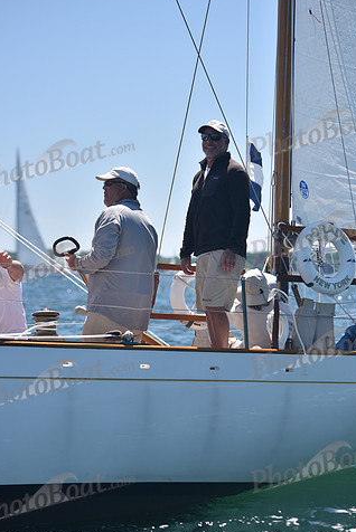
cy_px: 308
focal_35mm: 134
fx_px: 1985
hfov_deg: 10.2
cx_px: 193
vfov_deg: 15.3
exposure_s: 1/1000
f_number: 3.5
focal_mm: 110
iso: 200
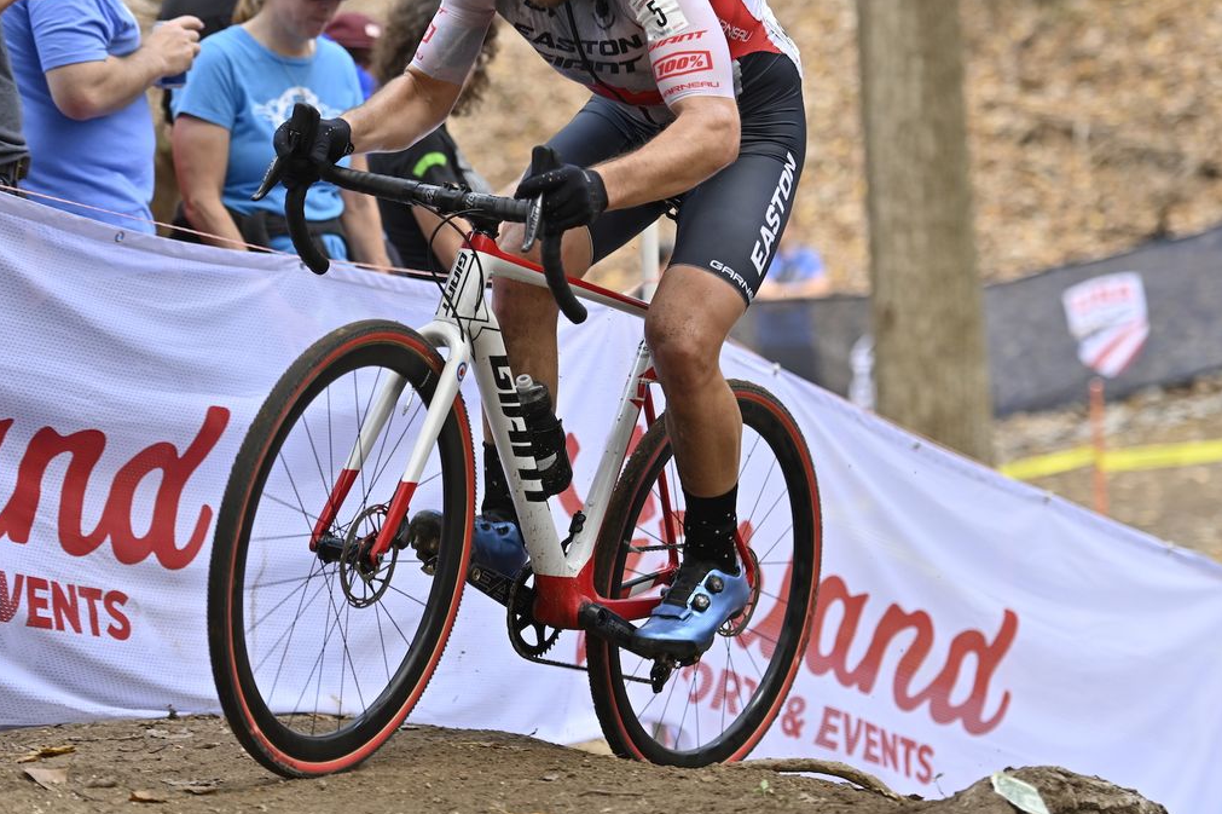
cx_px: 587
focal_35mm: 133
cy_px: 330
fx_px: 4512
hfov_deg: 15.4
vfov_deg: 10.3
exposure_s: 1/320
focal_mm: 105
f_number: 2.8
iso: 400
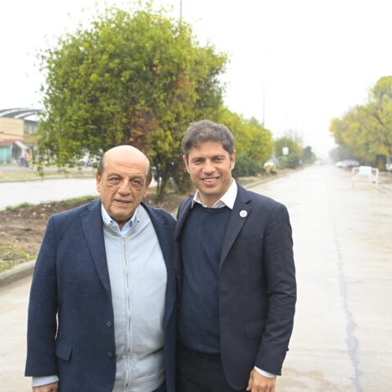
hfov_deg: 40.4
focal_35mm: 41
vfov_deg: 40.9
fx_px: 525
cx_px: 261
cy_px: 200
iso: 800
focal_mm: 31
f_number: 3.2
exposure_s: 1/1000
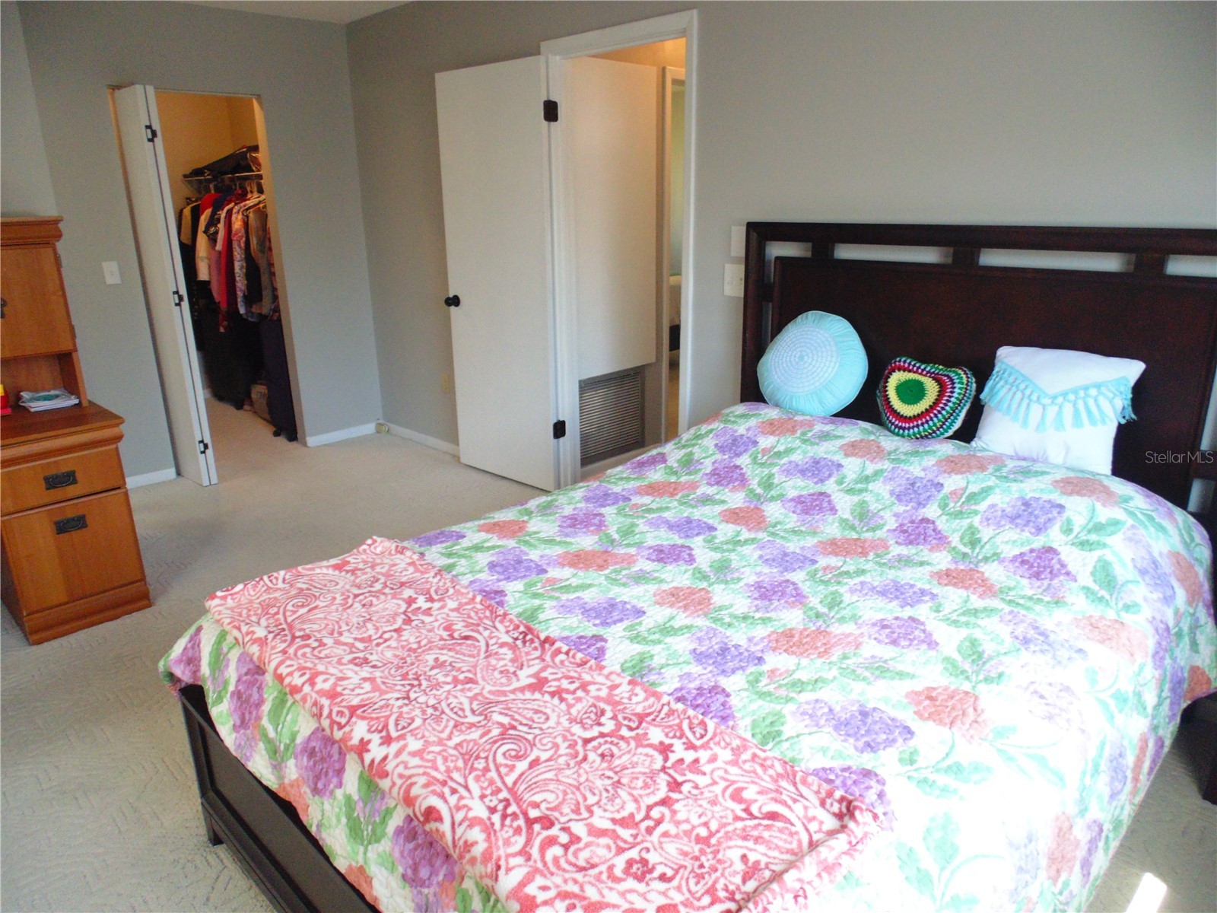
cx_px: 608
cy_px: 456
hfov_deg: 76.4
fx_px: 773
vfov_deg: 61.1
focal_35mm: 22
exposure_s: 1/30
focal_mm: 4
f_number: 3.1
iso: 250
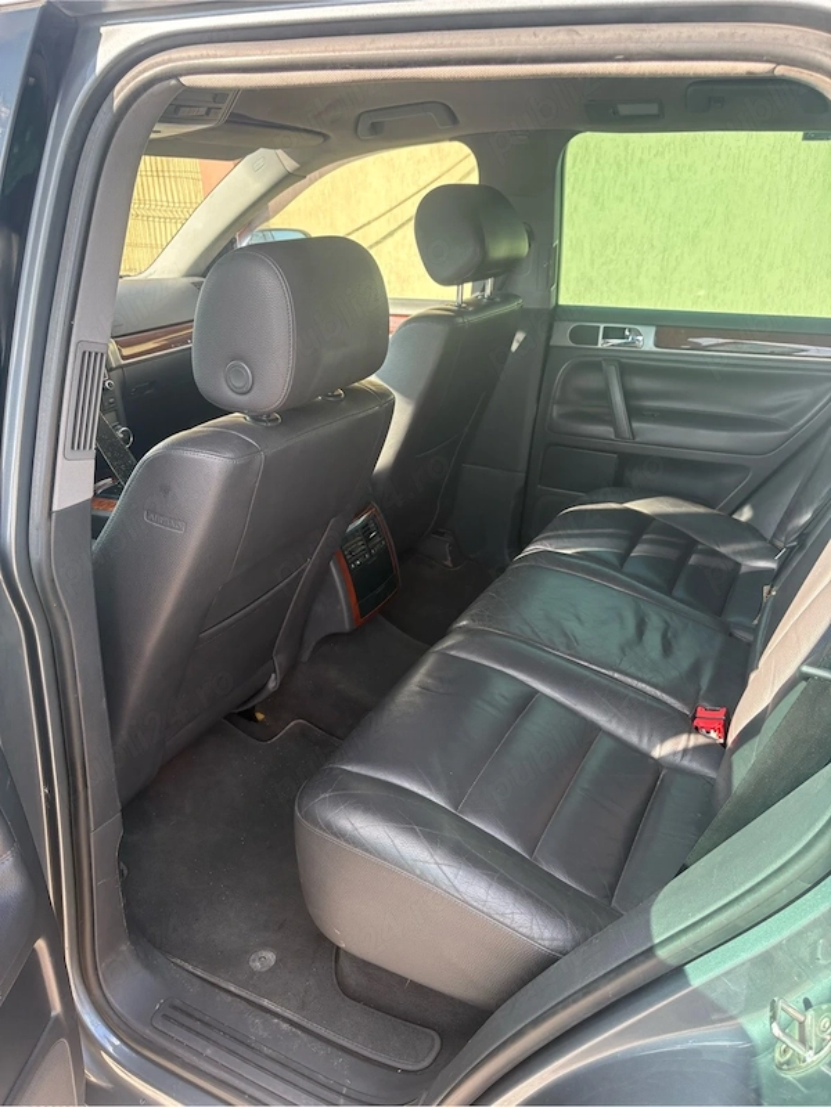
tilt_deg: -25.0
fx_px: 832
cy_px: 554
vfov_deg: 67.3
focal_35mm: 26
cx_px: 416
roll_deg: +0.6
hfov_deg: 53.1
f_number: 1.6
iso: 64
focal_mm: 5.96
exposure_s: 1/244
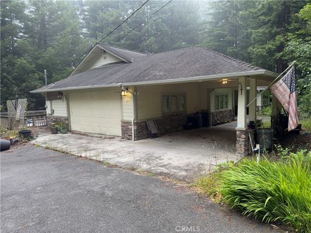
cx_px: 156
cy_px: 116
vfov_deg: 56.8
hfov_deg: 71.6
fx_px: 216
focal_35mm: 24
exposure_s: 1/121
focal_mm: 6.76
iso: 64
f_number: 1.78
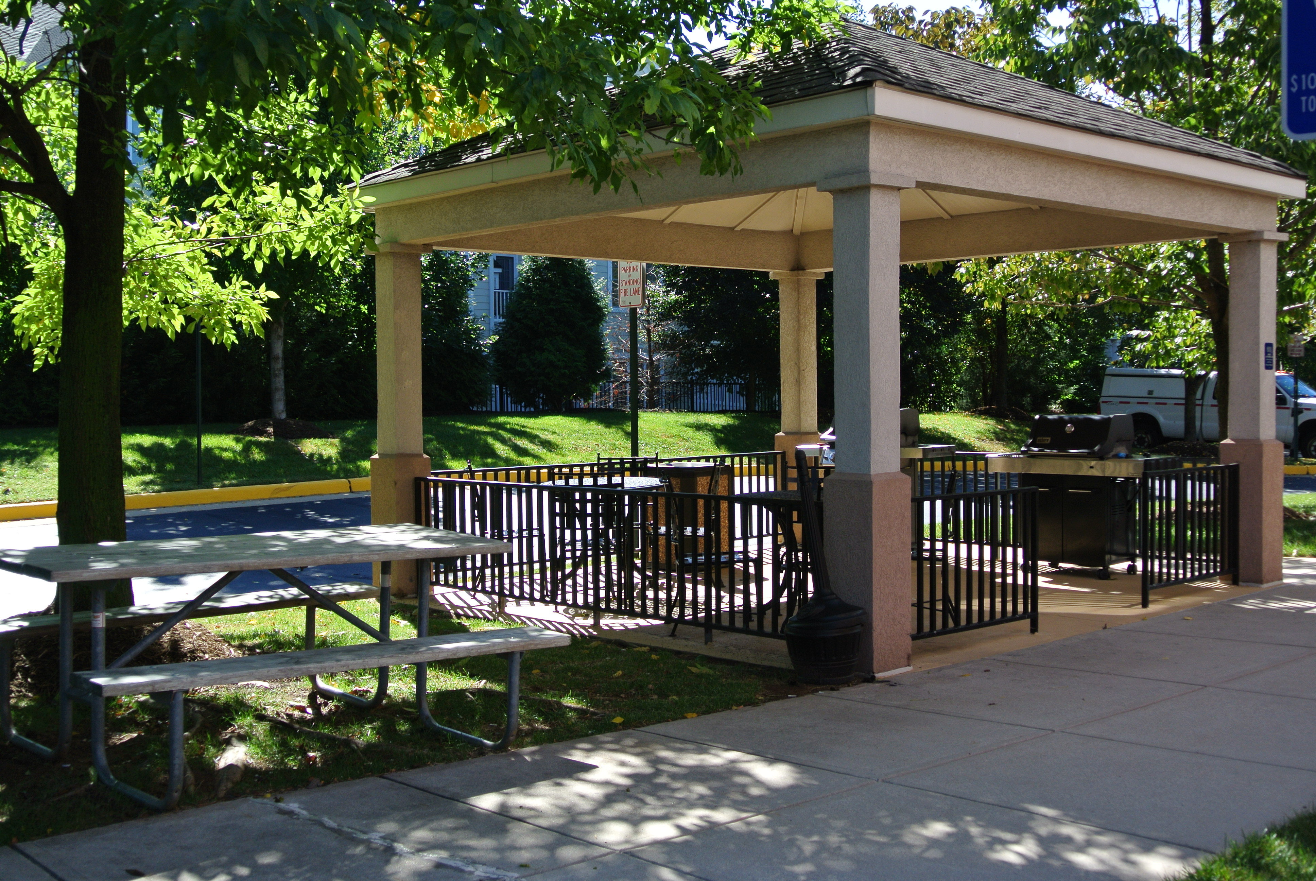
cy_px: 440
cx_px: 658
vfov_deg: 33.5
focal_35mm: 40
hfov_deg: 48.4
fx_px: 1464
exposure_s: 1/320
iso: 100
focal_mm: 15.1
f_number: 4.2
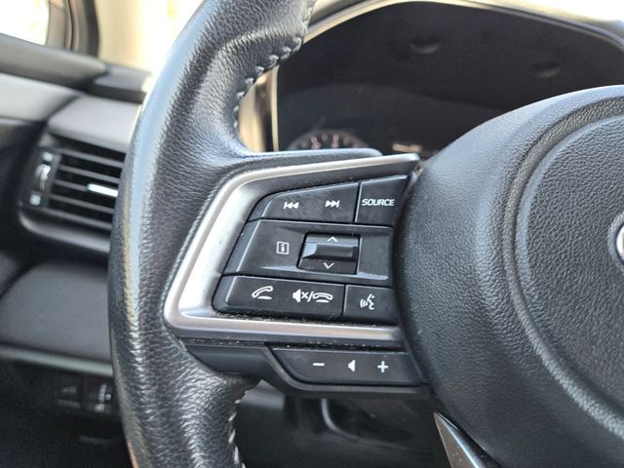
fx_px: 415
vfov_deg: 58.9
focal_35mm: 23
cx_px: 312
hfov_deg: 73.9
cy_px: 234
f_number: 1.8
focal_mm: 5.4
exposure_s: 1/180
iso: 200
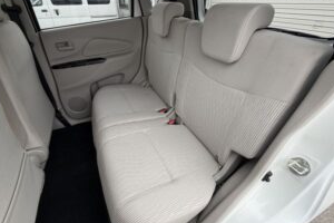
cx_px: 159
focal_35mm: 17
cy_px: 112
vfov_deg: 70.4
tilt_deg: -36.3
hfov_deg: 93.2
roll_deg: -0.8
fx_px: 158
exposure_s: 1/121
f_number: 2.2
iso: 160
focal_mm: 2.22
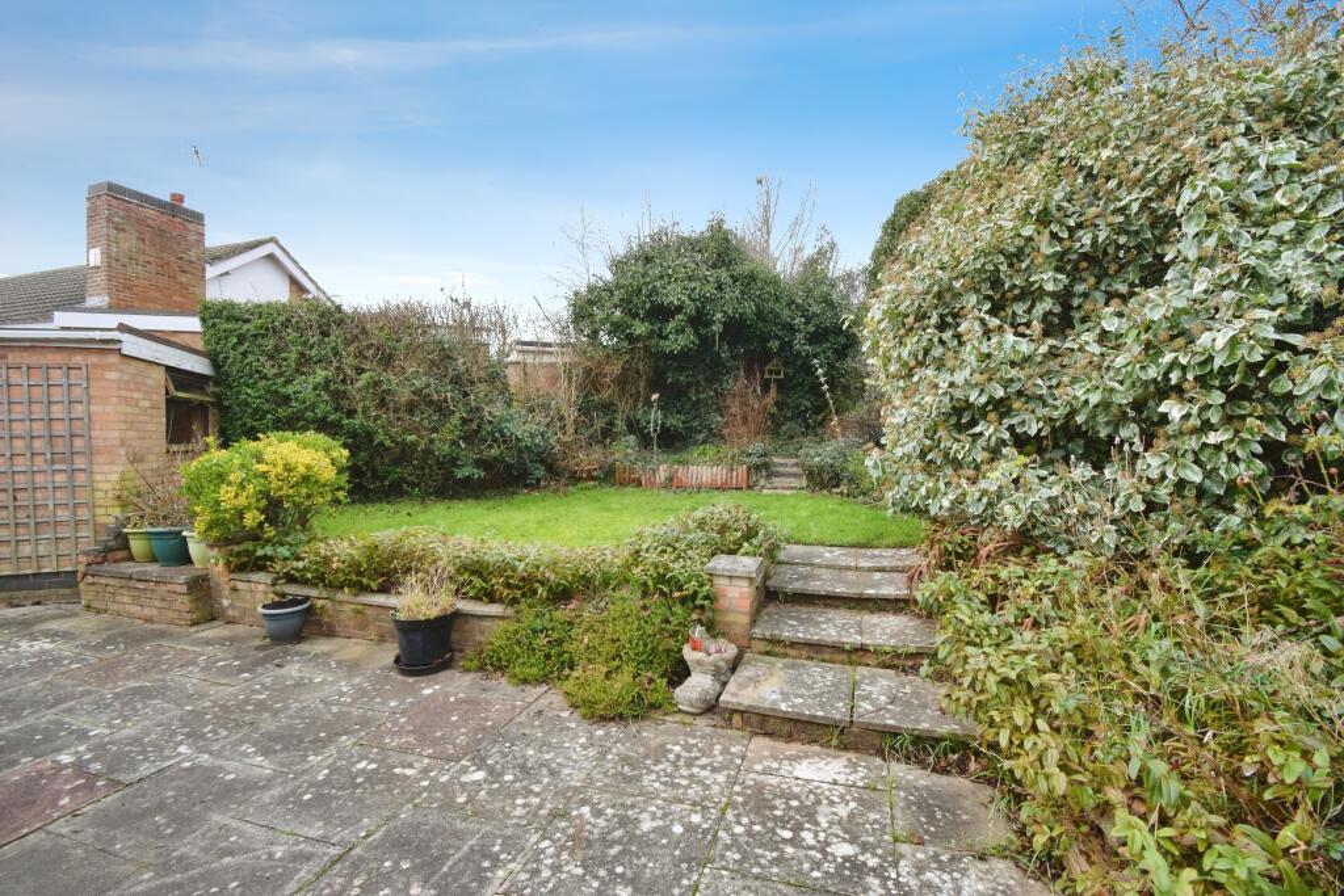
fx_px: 560
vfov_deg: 77.3
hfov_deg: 100.4
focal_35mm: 15
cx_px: 672
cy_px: 448
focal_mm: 10
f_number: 11
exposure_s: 1/125
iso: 1000
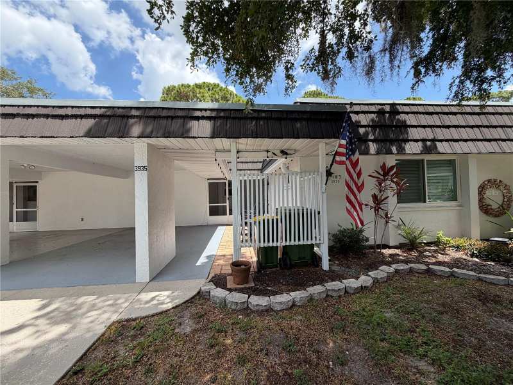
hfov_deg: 102.1
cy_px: 192
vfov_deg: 85.7
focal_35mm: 14
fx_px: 207
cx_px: 256
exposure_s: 1/502
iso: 50
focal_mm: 2.22
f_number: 2.2
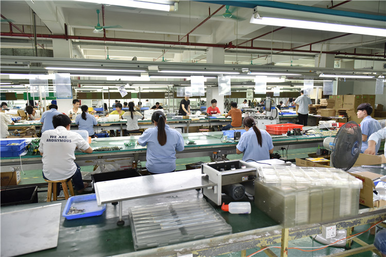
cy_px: 128
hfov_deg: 73.7
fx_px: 257
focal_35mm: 24
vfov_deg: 53.1
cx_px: 193
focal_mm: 24
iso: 500
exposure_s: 1/60
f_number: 3.5
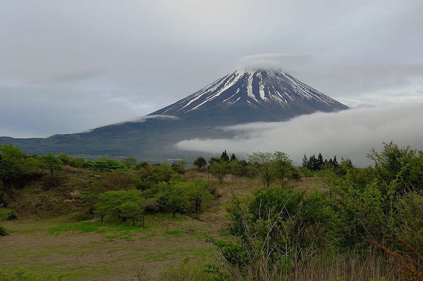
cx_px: 212
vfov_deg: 28.9
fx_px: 546
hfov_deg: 42.4
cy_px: 140
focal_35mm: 46
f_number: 5
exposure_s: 1/160
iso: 125
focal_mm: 31
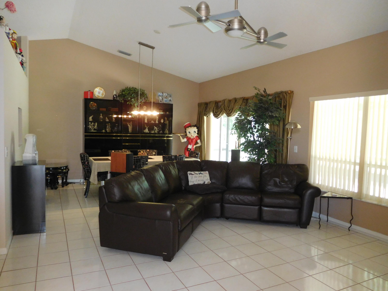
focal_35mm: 25
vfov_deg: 54.9
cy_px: 146
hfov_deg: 69.4
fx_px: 280
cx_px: 194
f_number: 3.4
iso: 450
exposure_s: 1/30
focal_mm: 4.5
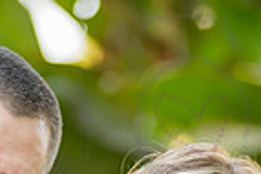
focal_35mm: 589
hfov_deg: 3.5
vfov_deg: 2.3
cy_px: 351
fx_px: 4265
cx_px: 201
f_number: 2.8
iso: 800
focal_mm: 145
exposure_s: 1/500
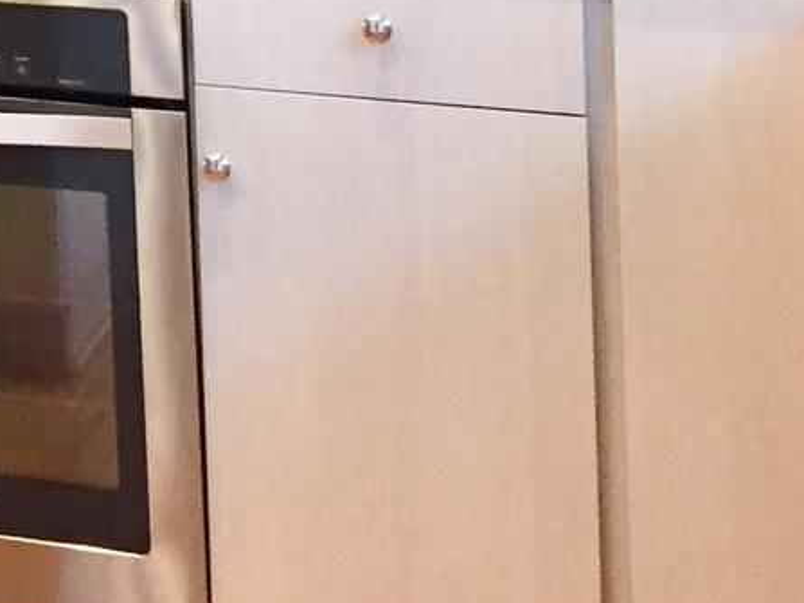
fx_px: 3088
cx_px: -703
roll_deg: +0.7
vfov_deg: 10.3
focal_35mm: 133
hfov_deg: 13.2
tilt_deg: -0.3
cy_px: -587
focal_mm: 4.15
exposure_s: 1/30
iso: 100
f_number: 2.2
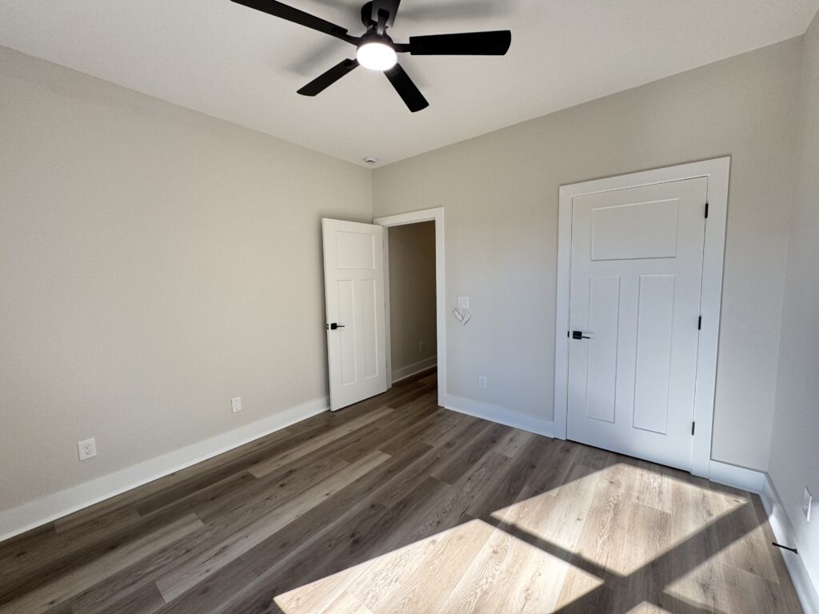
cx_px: 410
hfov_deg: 102.1
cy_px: 307
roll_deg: +1.0
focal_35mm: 14
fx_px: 331
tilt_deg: -5.1
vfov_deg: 85.7
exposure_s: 1/99
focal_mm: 2.22
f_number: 2.2
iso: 100
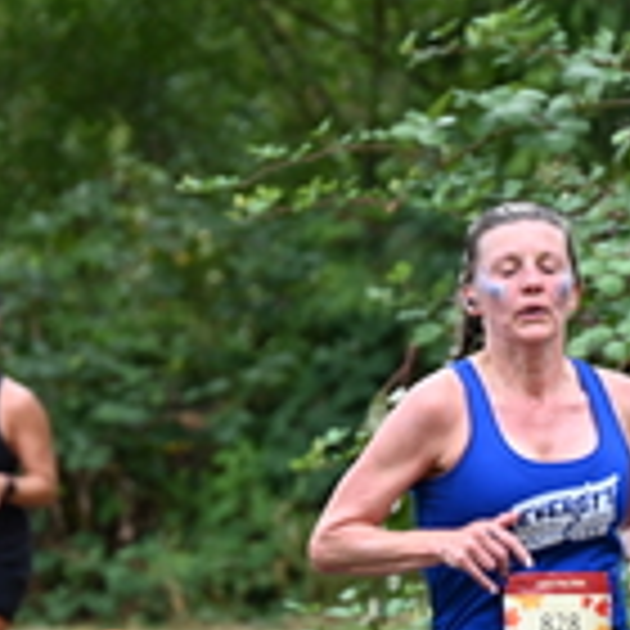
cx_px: 369
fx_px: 13713
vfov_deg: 2.6
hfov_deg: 2.6
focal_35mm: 666
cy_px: 542
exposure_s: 1/250
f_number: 6.3
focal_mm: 200
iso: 560
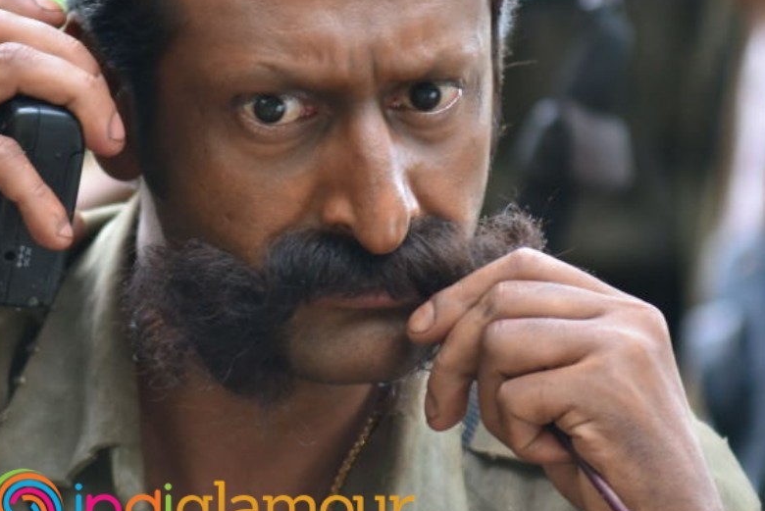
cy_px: 168
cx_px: 198
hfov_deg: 3.6
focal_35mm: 576
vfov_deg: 2.4
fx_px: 12246
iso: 1000
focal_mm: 200
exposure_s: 1/125
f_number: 3.5
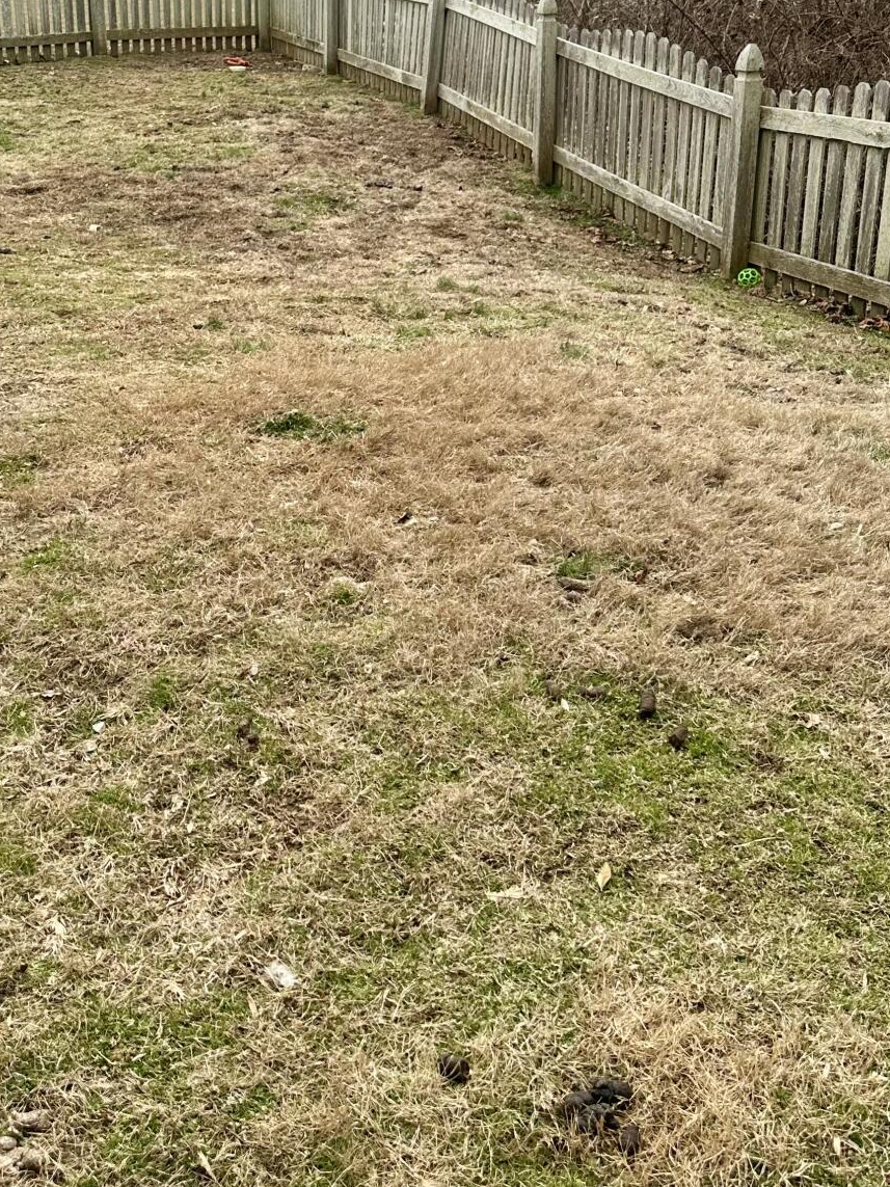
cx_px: 368
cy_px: 327
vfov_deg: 43.6
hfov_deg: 34.3
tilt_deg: -14.0
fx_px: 1440
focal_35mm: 42
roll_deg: +0.6
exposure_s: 1/1916
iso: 80
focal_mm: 6.86
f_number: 1.78
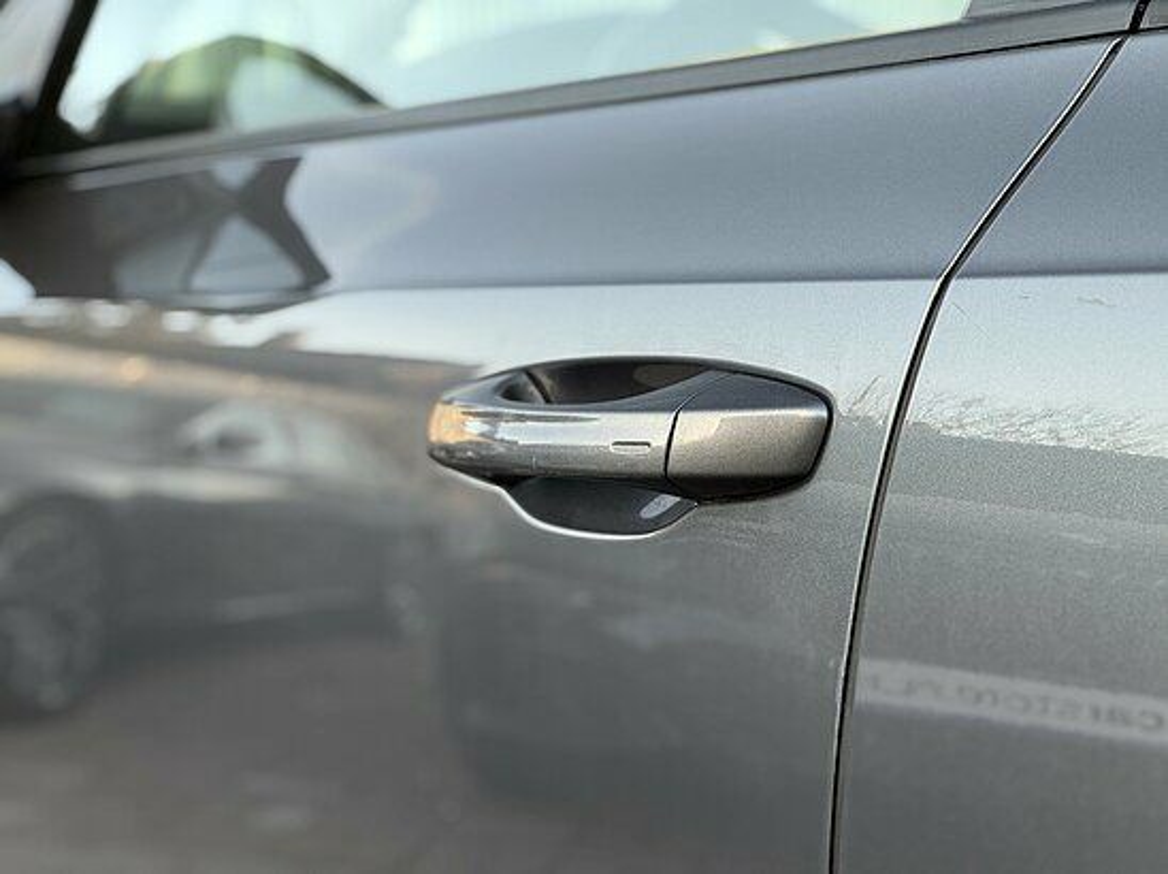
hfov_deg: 25.4
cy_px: 437
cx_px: 584
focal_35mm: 77
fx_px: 2596
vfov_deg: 19.1
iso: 160
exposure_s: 1/99
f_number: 2.8
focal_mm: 9
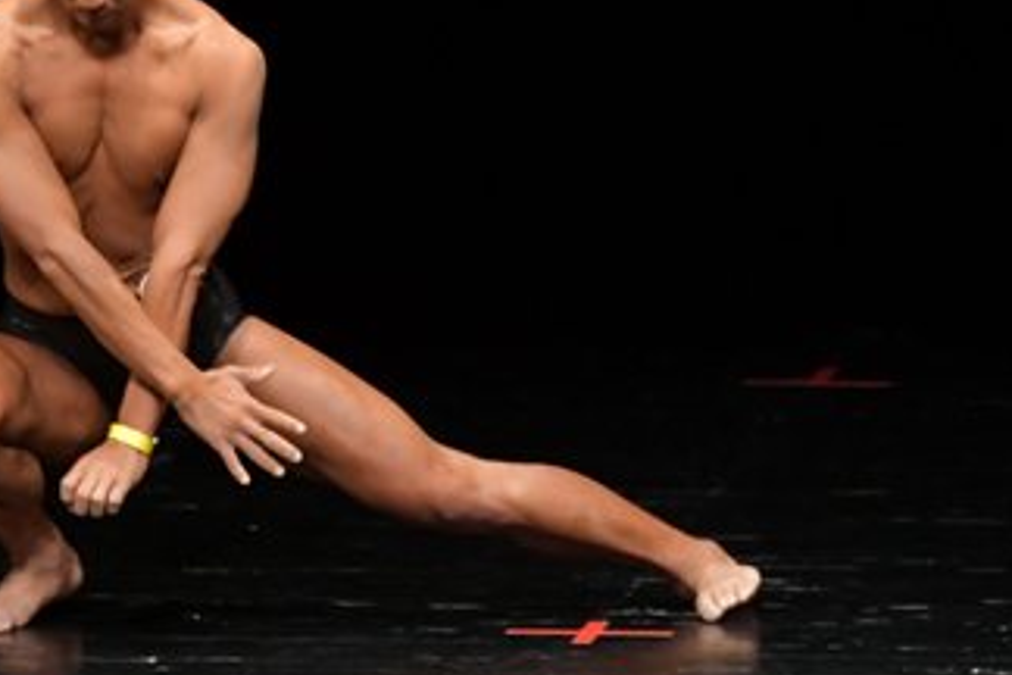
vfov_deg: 2.1
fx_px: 18130
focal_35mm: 645
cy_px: 78
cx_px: 139
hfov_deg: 3.2
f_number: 5.6
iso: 3200
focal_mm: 180
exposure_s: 1/400
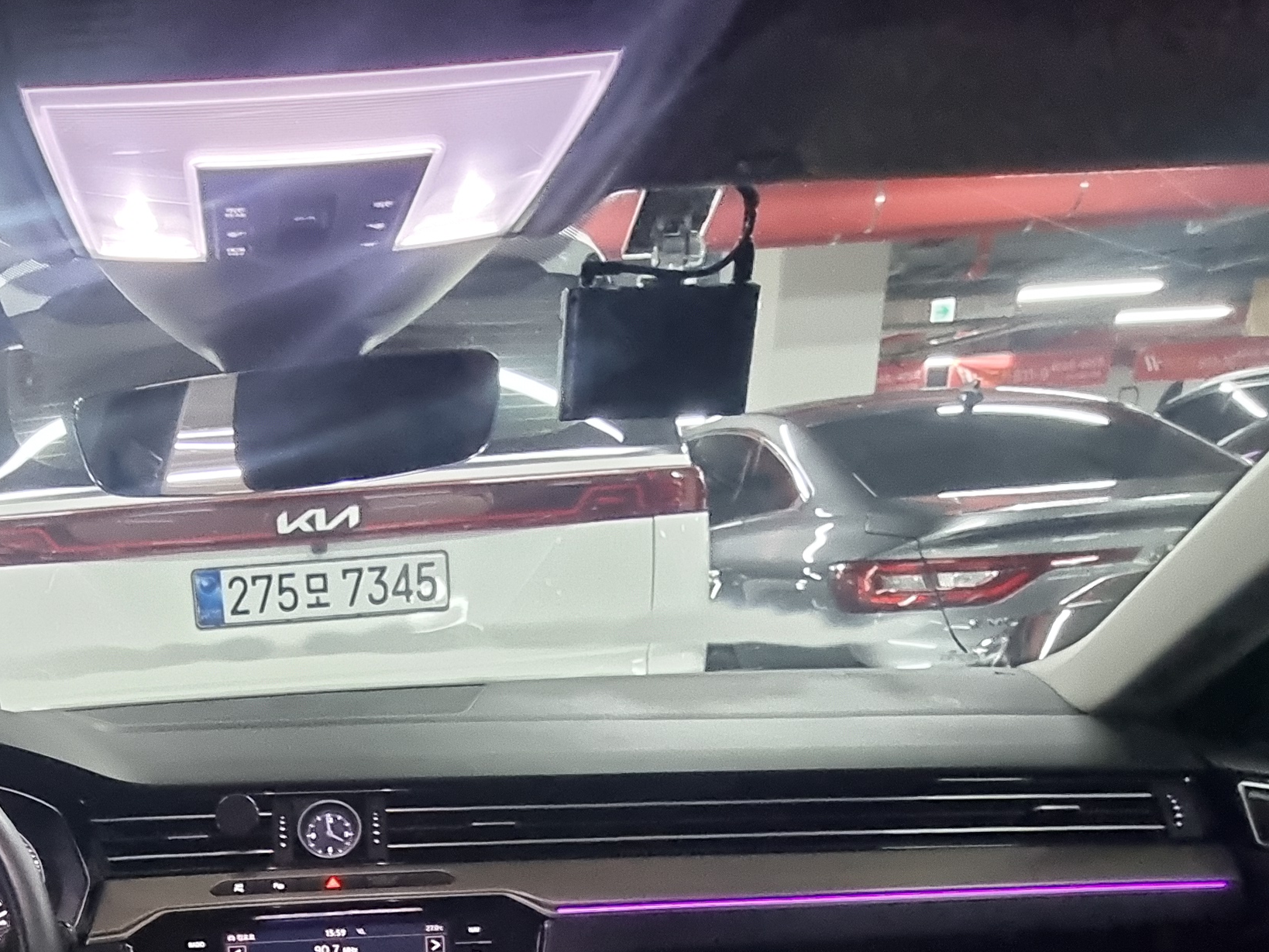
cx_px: 295
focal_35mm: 32
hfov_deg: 53.8
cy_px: 1141
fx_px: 1173
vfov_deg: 35.1
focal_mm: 2.2
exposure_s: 1/25
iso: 1600
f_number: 2.2
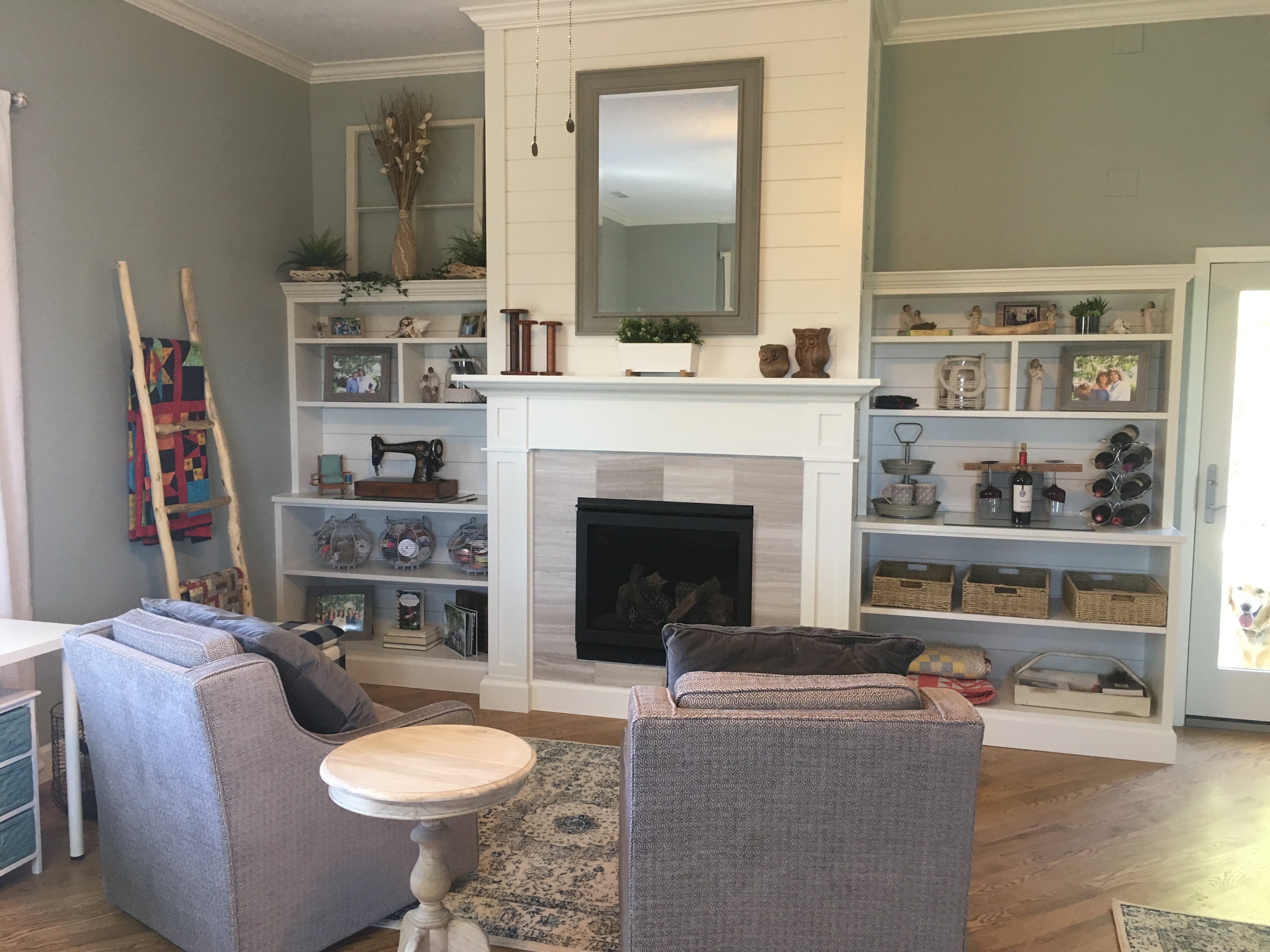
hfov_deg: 61.7
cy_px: 476
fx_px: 1064
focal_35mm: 29
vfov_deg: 48.2
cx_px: 635
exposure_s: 1/30
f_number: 2.2
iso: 80
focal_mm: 4.15
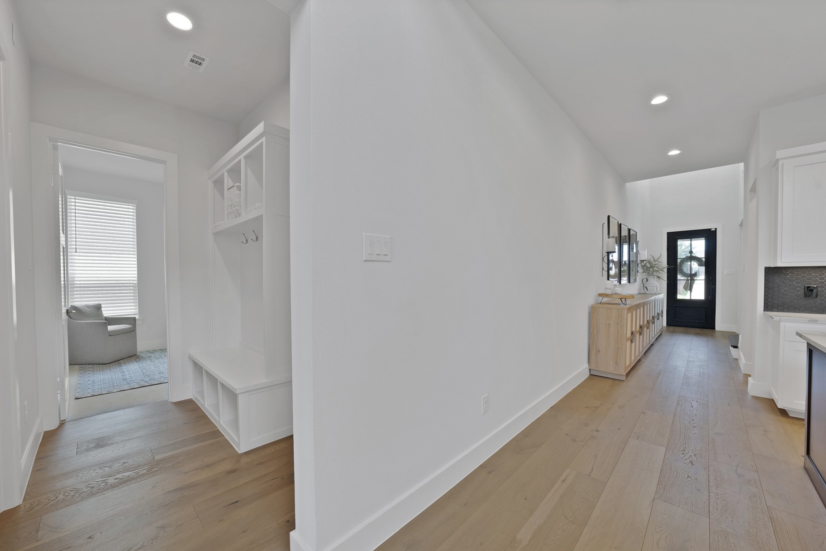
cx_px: 400
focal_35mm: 13
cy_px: 290
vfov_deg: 85.4
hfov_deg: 108.3
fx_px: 298
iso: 640
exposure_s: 1/4
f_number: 9
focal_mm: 12
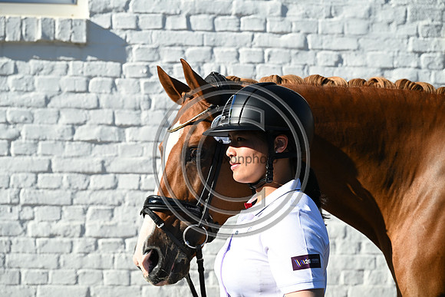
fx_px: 1125
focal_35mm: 91
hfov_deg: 22.4
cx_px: 222
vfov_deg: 15.0
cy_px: 148
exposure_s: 1/1600
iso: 500
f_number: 5.6
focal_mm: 91
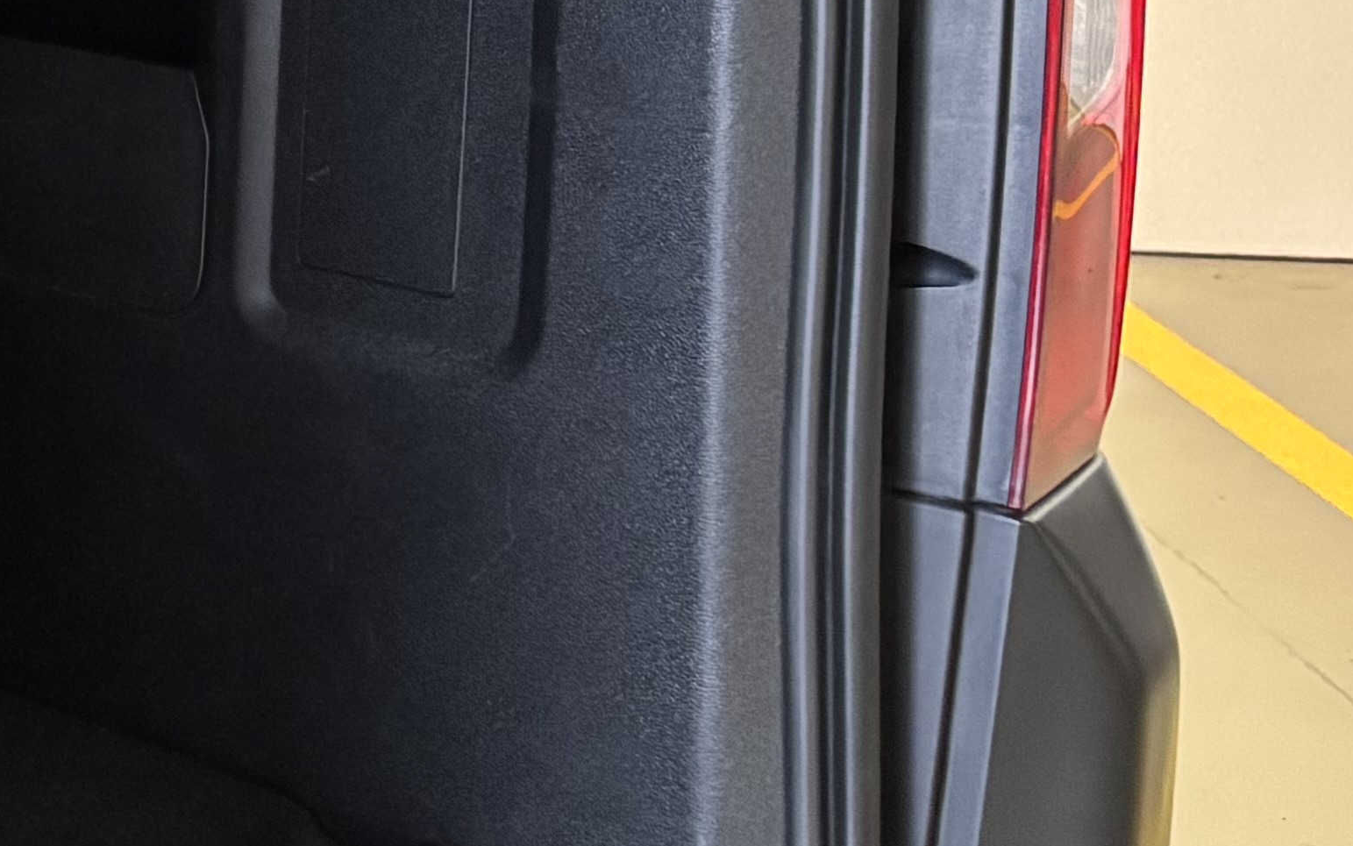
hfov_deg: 18.1
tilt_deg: -9.5
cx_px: -683
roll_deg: -0.9
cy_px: -110
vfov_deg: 12.6
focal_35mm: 102
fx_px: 3762
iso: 640
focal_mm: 5.96
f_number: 1.6
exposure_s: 1/33
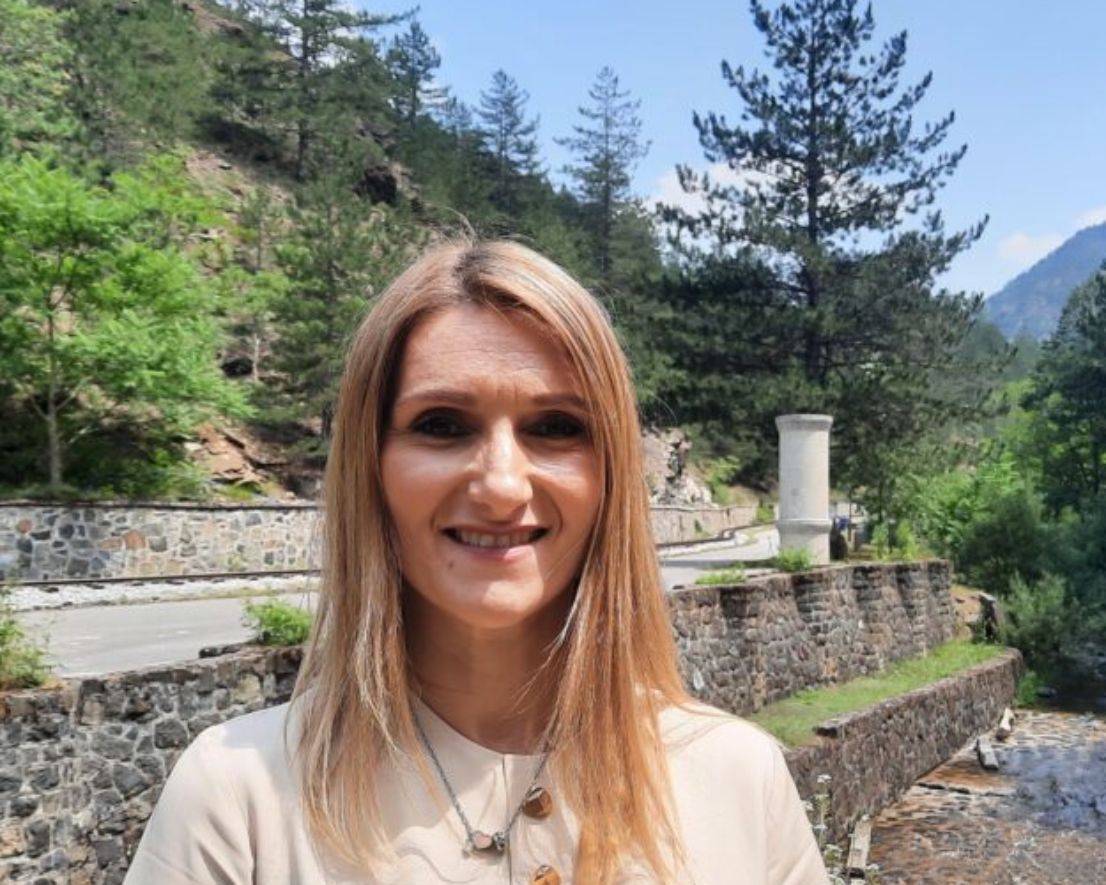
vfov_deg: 37.3
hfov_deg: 45.8
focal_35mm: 40
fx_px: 1309
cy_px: 485
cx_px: 552
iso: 32
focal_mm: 4.6
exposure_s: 1/435
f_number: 2
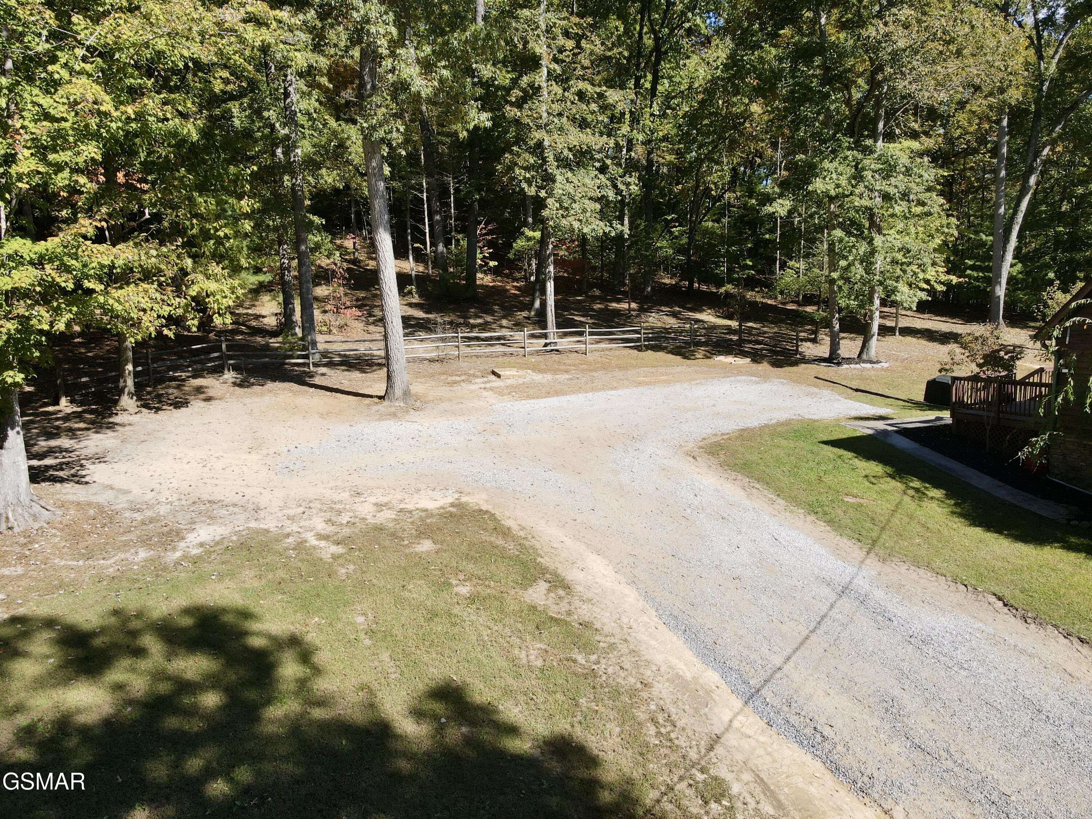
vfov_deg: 56.8
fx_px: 757
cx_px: 546
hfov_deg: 71.6
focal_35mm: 24
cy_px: 410
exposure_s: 1/400
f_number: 2.8
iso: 100
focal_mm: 4.5
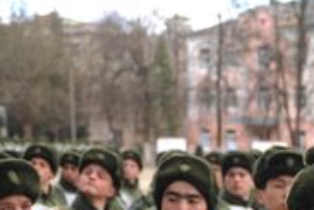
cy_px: 387
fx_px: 802
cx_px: 355
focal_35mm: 92
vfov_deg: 13.3
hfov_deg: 20.9
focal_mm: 24
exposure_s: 1/160
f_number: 2.8
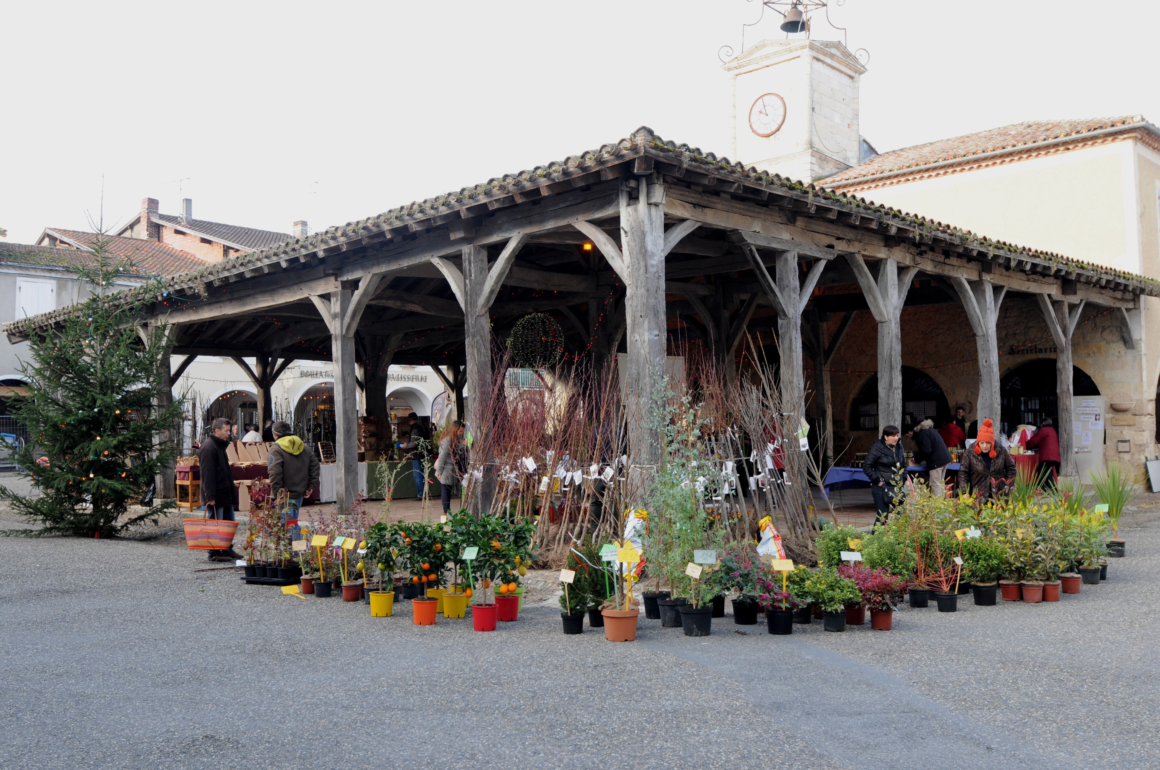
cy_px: 385
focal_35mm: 33
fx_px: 1062
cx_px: 580
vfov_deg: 39.9
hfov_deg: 57.3
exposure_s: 1/100
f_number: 5
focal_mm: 22
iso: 200
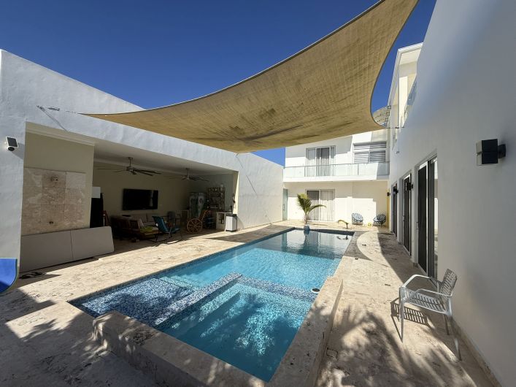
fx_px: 209
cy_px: 194
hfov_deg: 102.1
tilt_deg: +4.0
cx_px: 258
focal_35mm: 14
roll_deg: -1.4
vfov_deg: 85.7
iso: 50
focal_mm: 2.22
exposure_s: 1/5155
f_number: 2.2
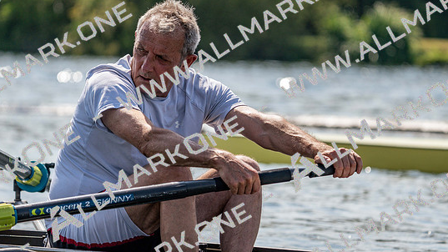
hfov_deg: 7.6
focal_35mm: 283
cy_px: 113
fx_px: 3362
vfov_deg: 4.3
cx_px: 219
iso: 200
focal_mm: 250
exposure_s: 1/1600
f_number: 5.6
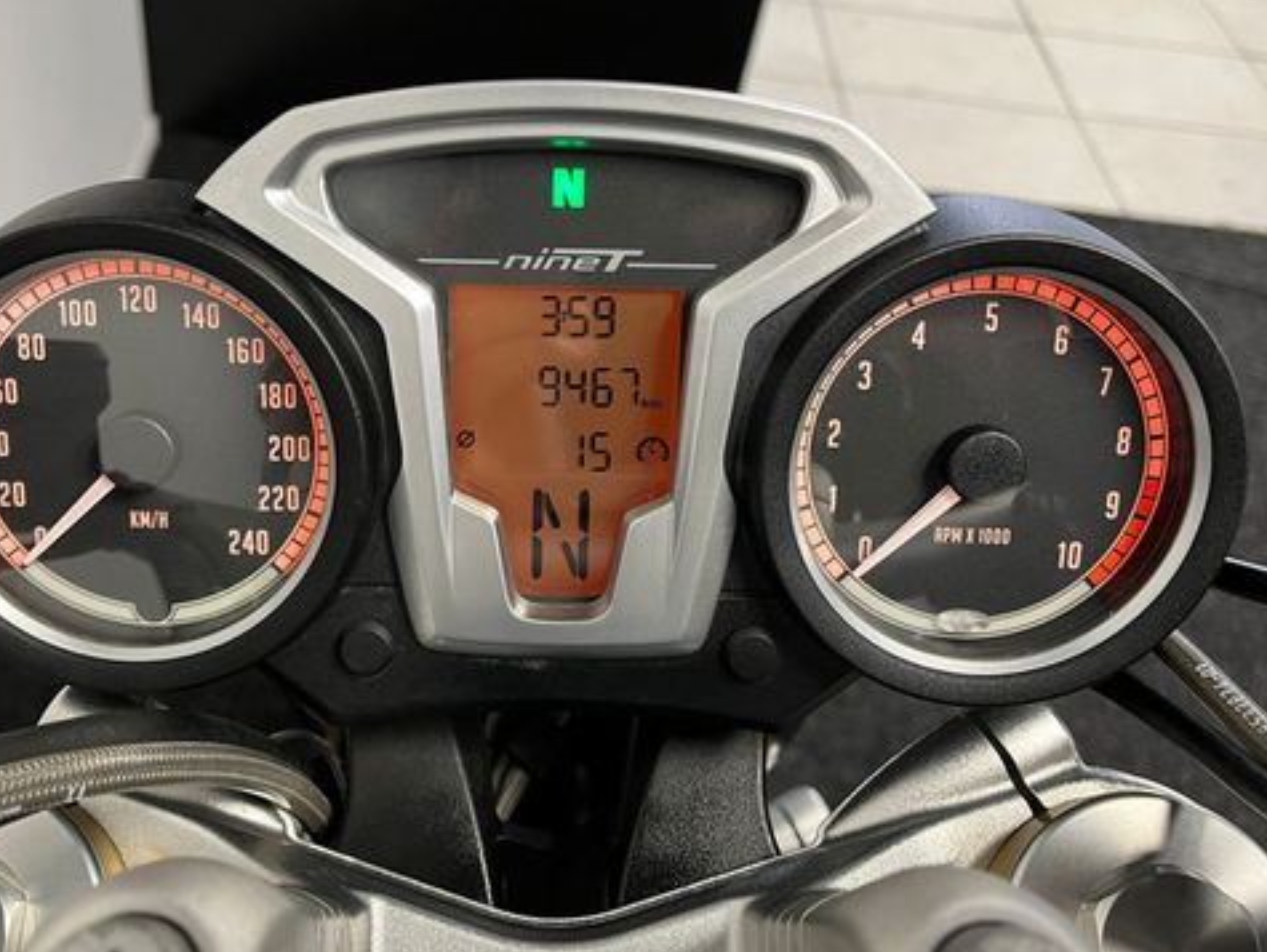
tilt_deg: -43.3
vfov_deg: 40.7
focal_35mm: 35
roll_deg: -10.8
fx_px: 1282
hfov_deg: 52.5
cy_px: 419
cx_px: 563
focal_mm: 5.1
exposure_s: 1/54
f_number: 1.6
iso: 160
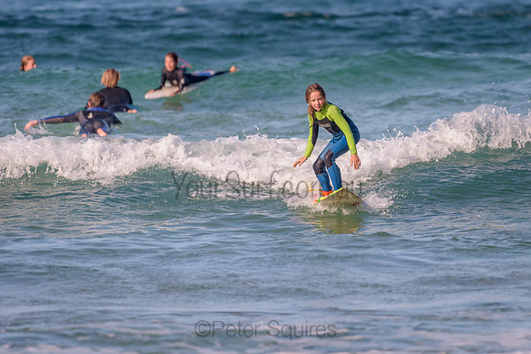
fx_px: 9366
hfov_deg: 3.2
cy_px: 129
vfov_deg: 2.2
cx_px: 337
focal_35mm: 635
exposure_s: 1/2000
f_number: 5.6
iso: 180
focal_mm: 500
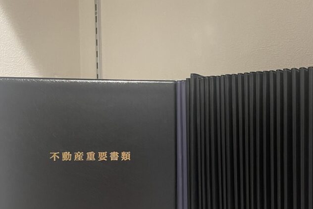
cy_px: 159
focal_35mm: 44
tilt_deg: -3.1
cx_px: 174
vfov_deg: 30.0
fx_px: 383
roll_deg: +1.9
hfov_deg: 44.4
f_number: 1.6
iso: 400
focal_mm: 4.2
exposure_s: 1/60
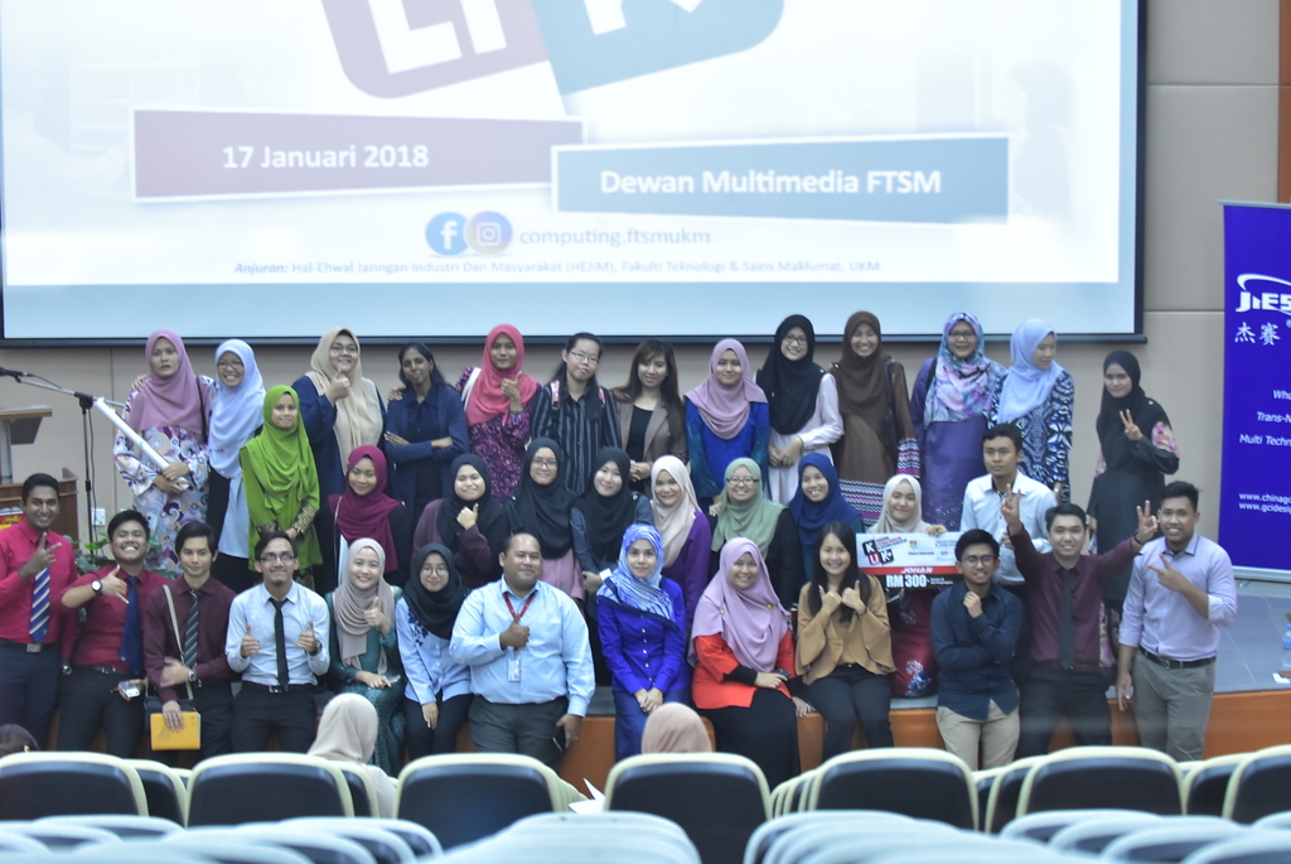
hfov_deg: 19.4
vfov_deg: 13.1
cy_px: 432
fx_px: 3769
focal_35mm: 105
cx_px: 646
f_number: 2.8
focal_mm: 70
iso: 2000
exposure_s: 1/60
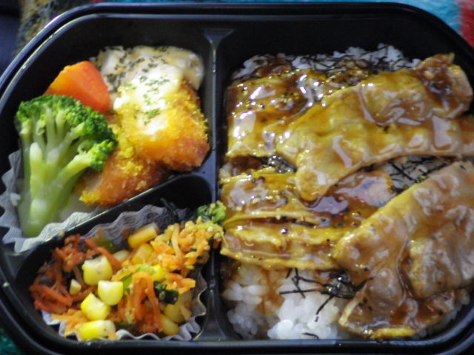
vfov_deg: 22.3
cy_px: 178
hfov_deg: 29.4
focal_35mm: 66
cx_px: 237
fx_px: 904
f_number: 3.8
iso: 1600
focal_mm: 11.8
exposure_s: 1/5
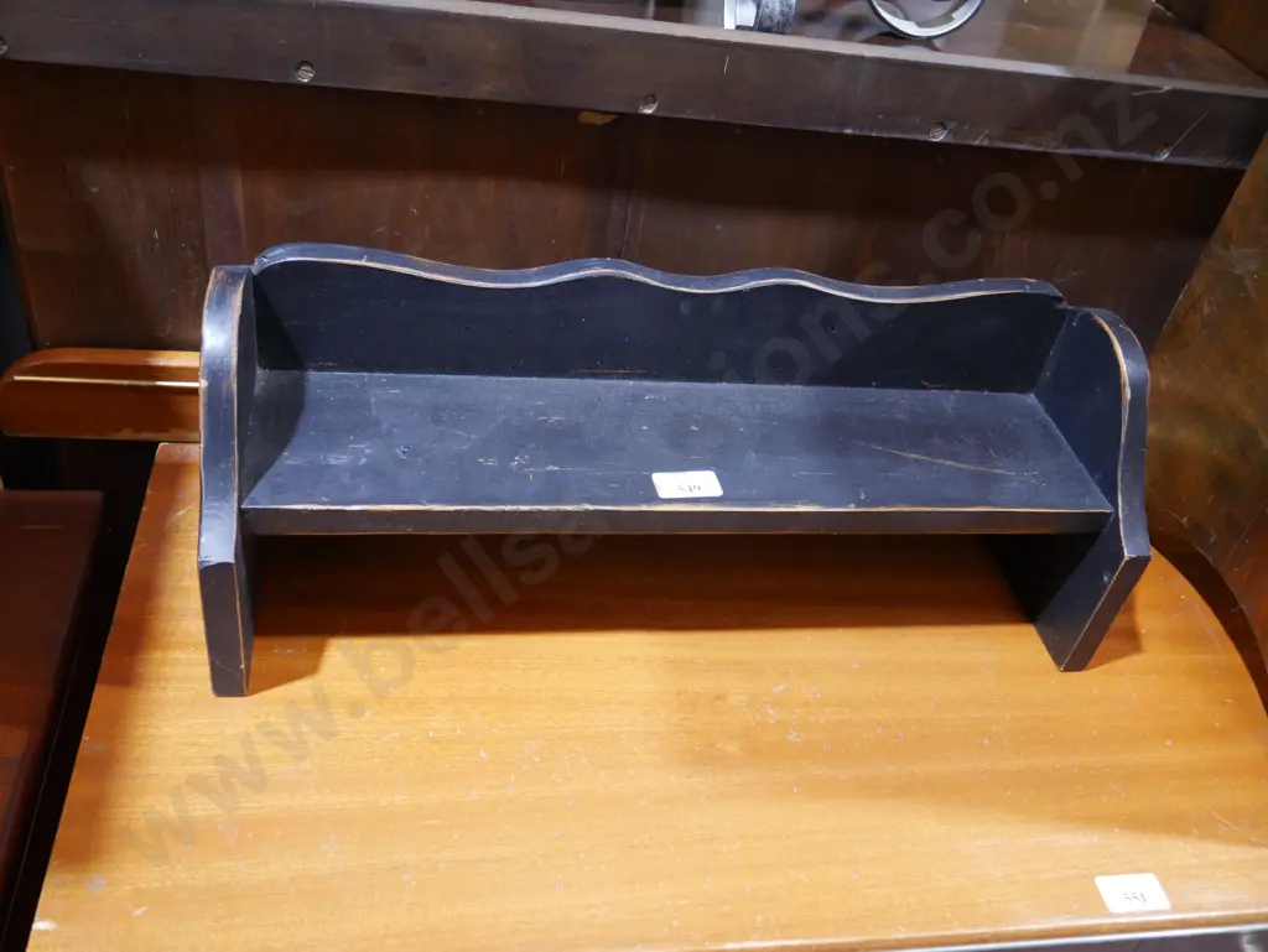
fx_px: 1099
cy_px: 476
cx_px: 634
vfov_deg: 46.8
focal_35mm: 30
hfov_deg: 59.9
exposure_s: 1/60
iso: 1000
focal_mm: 15
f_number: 3.6
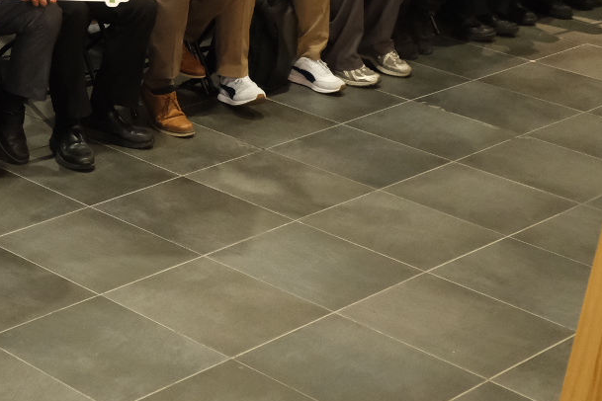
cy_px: -169
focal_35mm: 102
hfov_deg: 18.5
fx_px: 1706
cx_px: -203
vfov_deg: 12.8
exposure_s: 1/125
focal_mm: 23
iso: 3200
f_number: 2.8
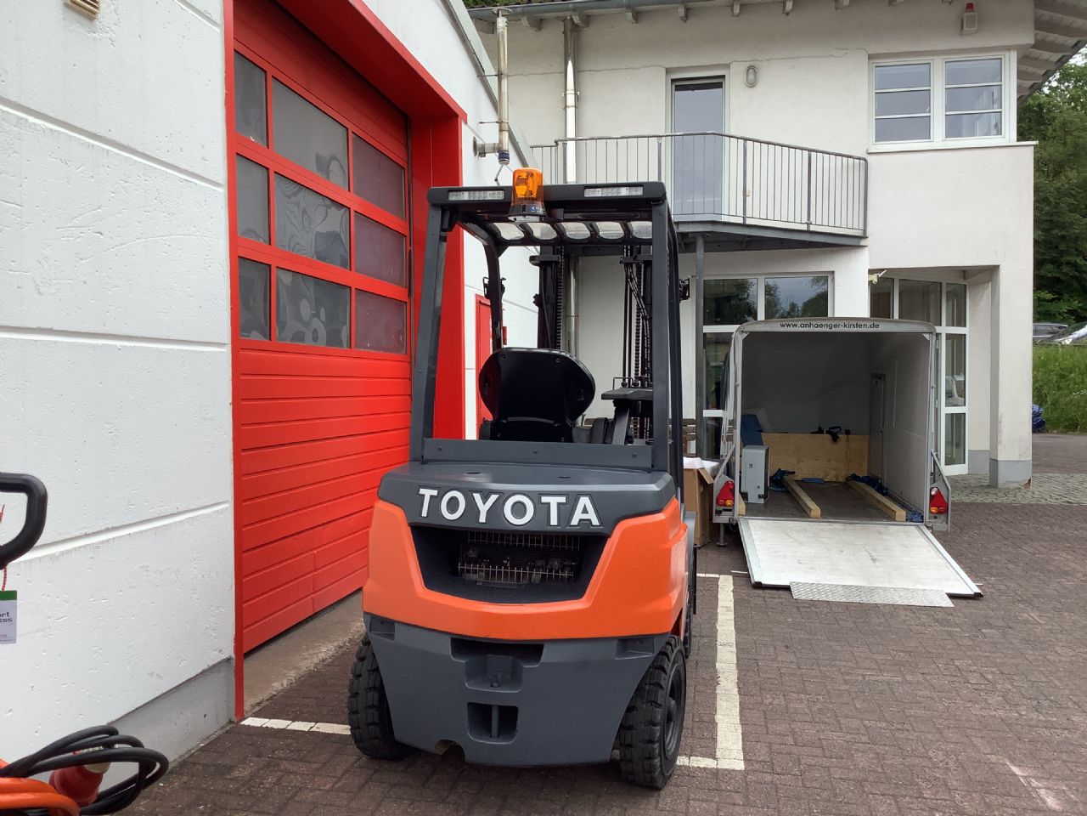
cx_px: 544
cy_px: 408
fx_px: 973
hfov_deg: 58.4
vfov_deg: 45.4
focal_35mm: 31
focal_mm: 3.3
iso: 25
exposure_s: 1/334
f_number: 2.4
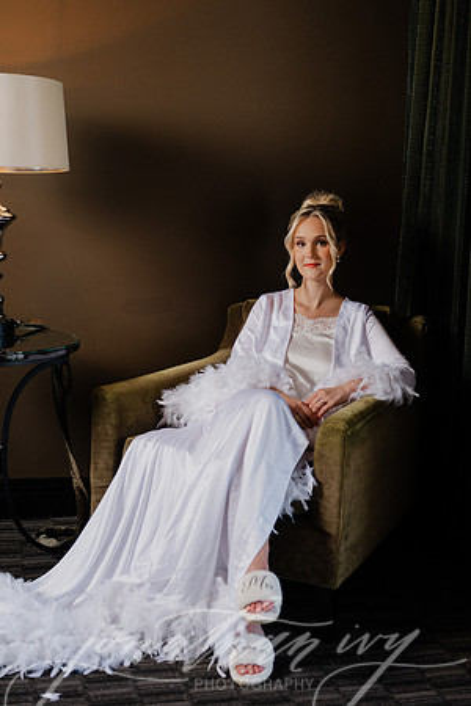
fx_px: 981
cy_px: 353
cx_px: 236
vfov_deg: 39.6
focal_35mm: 50
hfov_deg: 27.0
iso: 640
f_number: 2.8
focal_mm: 50
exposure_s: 1/200
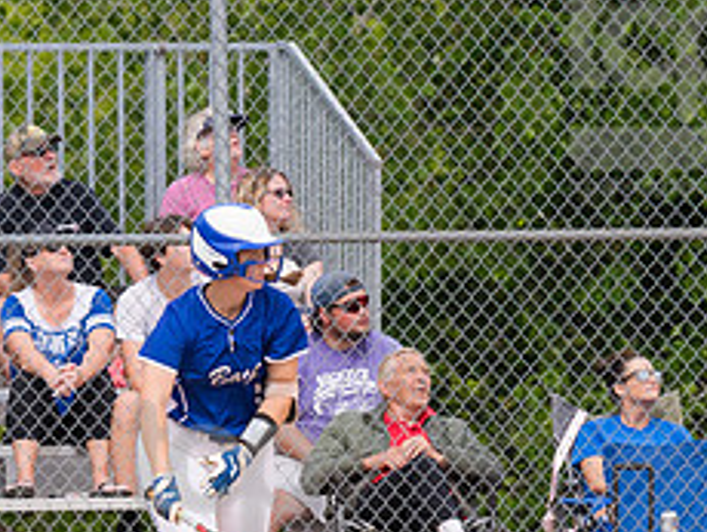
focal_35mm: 726
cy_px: 510
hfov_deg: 2.7
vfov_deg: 2.1
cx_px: 227
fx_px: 14843
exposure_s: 1/1600
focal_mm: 200
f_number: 5.6
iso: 320
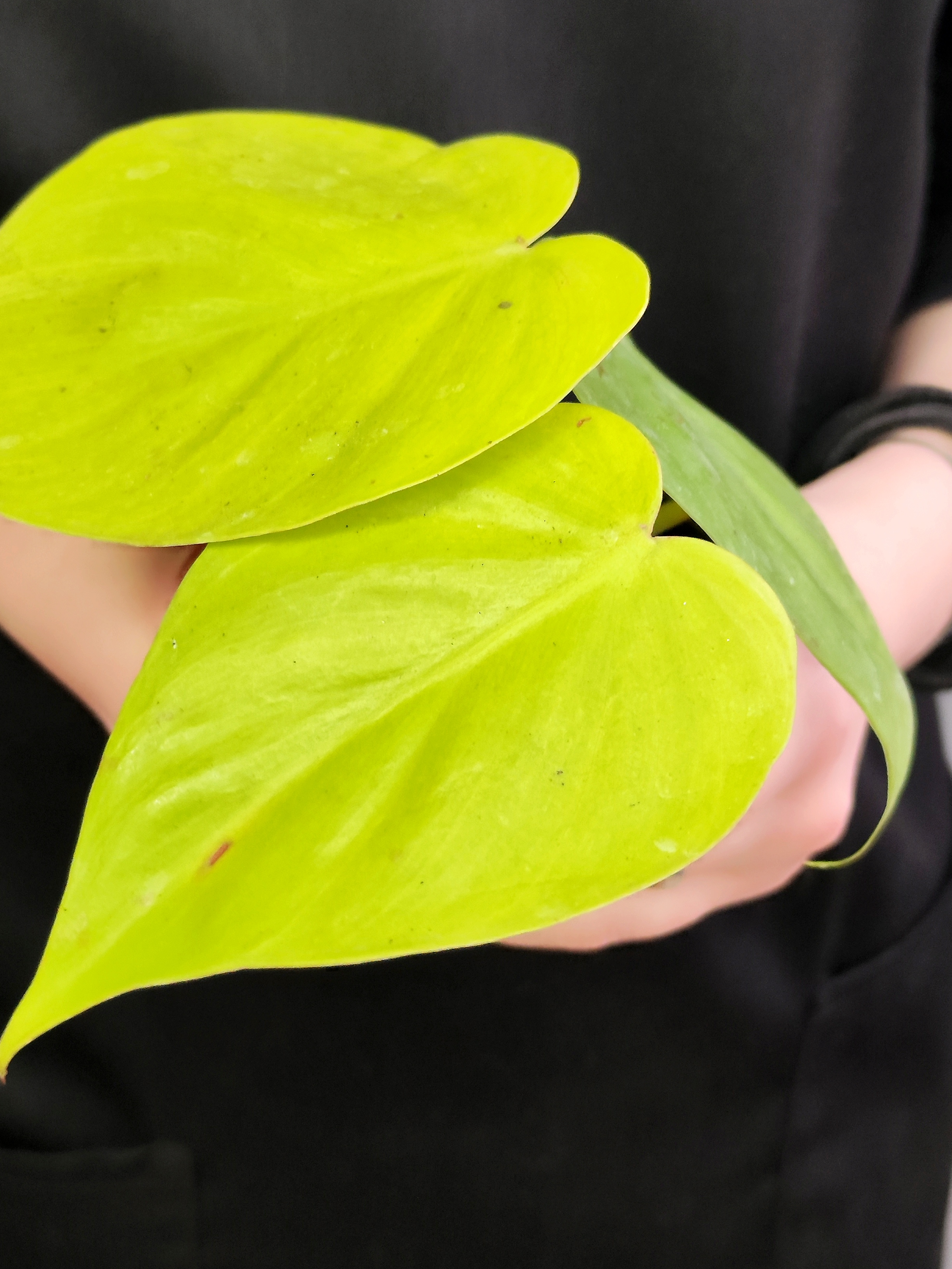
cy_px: 566
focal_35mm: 29
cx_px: 437
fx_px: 1064
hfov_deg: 48.2
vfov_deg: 61.5
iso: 1139
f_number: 1.69
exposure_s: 1/50
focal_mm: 7.01
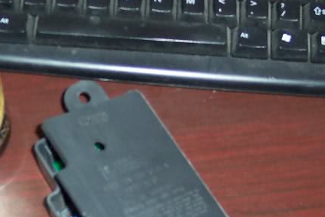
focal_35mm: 95
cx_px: 89
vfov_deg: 14.3
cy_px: 178
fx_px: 858
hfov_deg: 21.3
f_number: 2.8
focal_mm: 8
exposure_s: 1/30
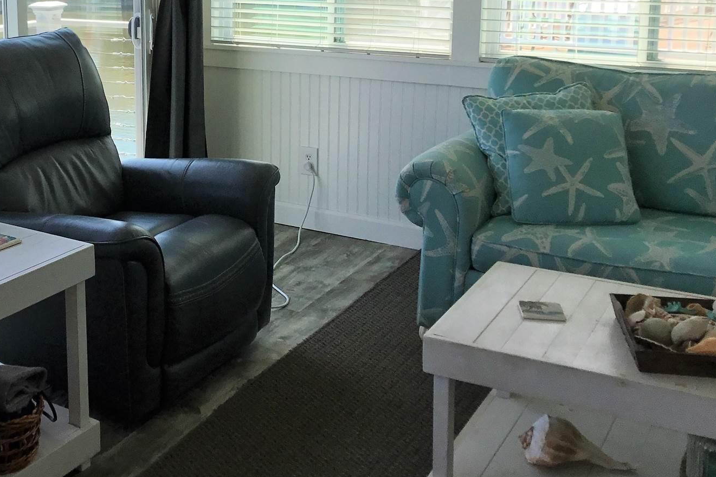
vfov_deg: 26.5
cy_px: 93
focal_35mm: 50
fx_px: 994
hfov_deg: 38.4
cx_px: 167
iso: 25
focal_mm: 3.3
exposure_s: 1/303
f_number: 2.4
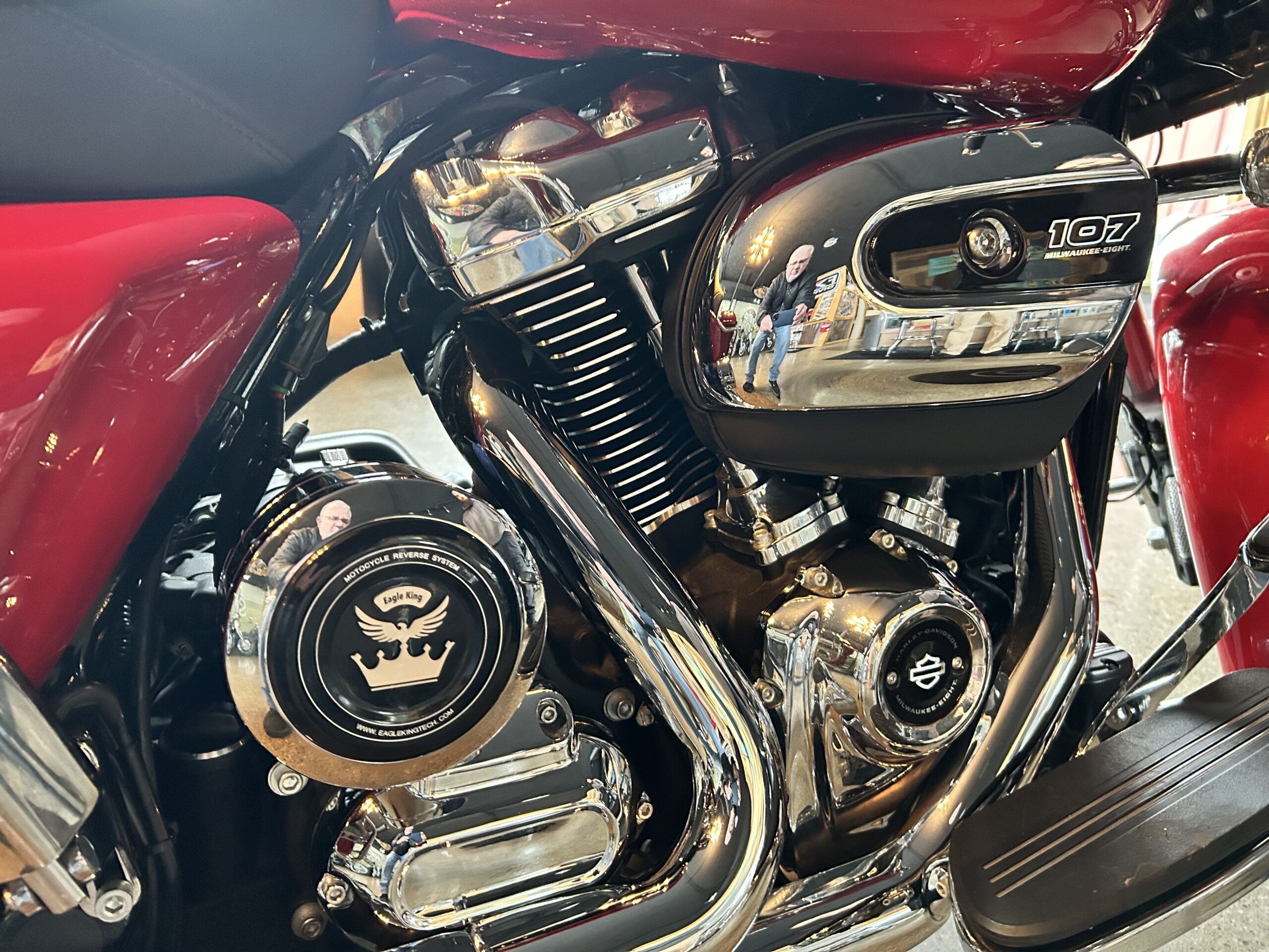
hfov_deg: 67.3
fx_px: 953
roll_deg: -1.7
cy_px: 476
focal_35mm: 26
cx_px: 634
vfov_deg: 53.1
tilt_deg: -20.0
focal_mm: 5.7
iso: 500
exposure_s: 1/40
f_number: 1.5
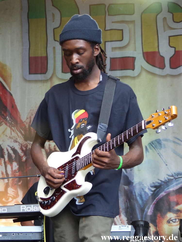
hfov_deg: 15.2
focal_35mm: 97
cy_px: 121
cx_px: 91
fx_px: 680
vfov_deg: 20.2
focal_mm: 17.4
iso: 160
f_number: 2.8
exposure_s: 1/160
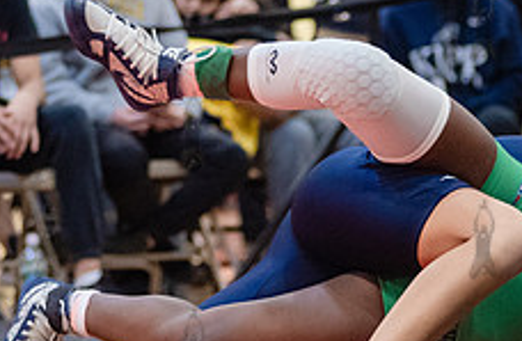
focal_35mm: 301
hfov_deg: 6.8
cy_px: 324
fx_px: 4338
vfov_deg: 4.5
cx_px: 597
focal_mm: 100
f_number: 3.5
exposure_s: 1/400
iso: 4000
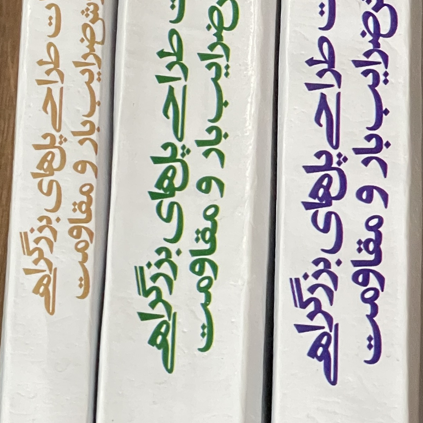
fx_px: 2115
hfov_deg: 11.4
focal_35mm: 153
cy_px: 284
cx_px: 219
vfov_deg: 11.4
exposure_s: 1/50
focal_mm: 6
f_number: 2
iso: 640
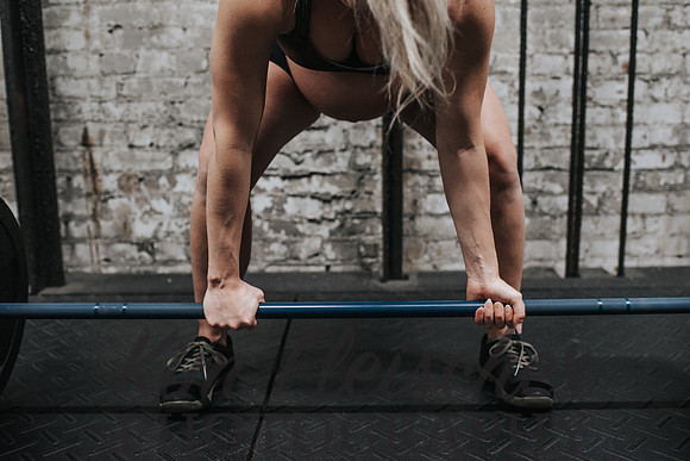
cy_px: 221
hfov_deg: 52.5
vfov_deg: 36.4
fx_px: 699
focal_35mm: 36
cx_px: 360
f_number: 3.2
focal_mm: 35
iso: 800
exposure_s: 1/250
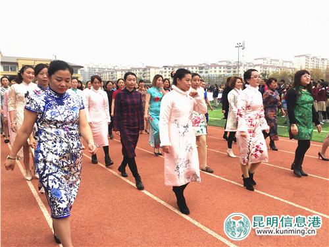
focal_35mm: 29
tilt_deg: -6.1
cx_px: 164
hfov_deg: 61.7
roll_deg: -0.1
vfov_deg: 48.2
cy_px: 124
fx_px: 276
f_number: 2.2
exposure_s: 1/520
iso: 32
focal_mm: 4.15
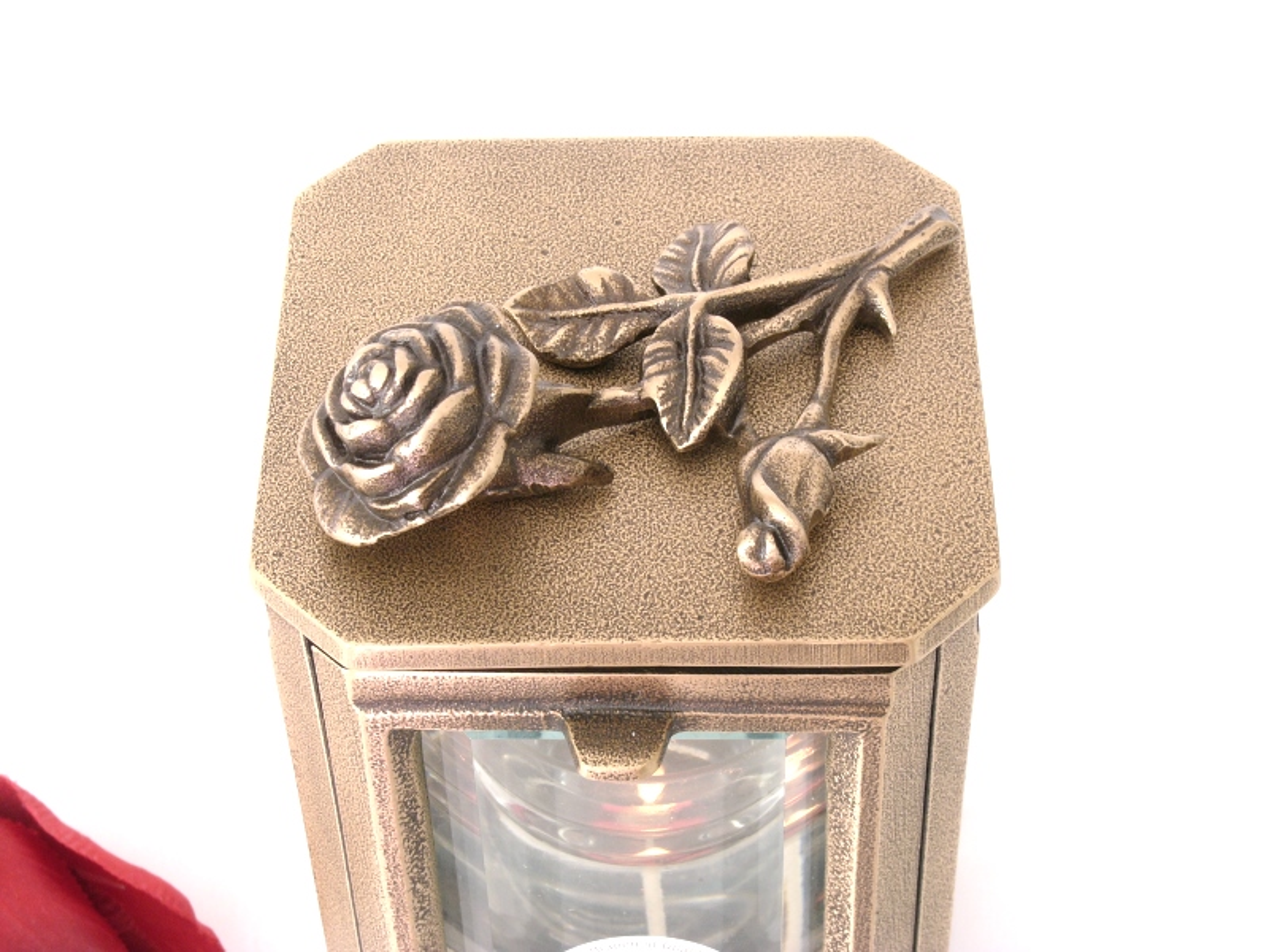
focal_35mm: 82
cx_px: 634
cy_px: 476
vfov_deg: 18.0
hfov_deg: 23.8
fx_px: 3006
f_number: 8
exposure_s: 1/1.6
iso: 100
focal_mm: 20.5
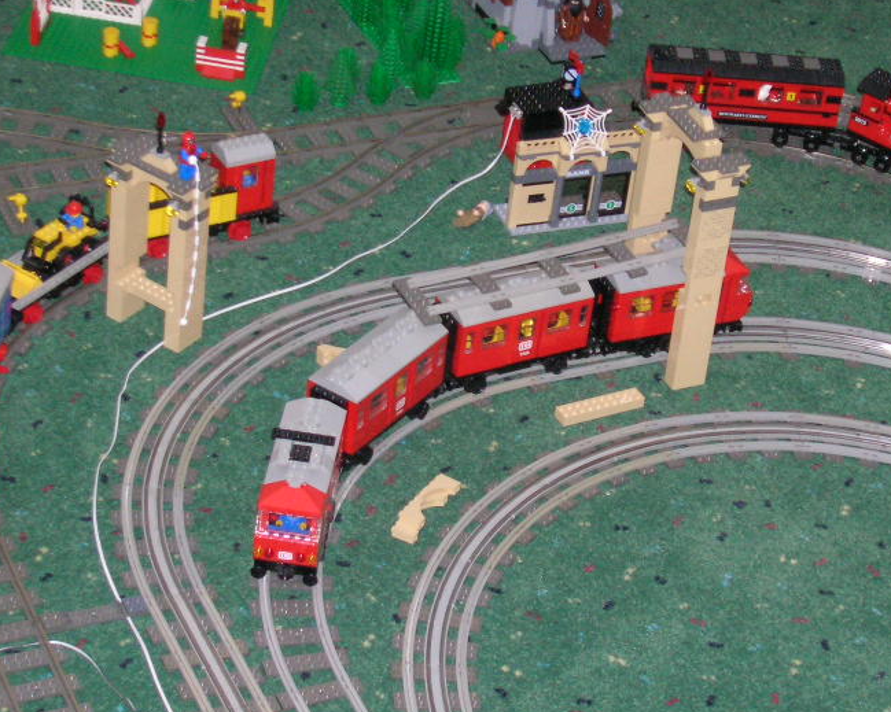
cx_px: 559
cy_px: 291
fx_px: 2558
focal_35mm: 97
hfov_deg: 19.7
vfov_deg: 15.9
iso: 200
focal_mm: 10.4
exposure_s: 1/60.1
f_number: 3.6
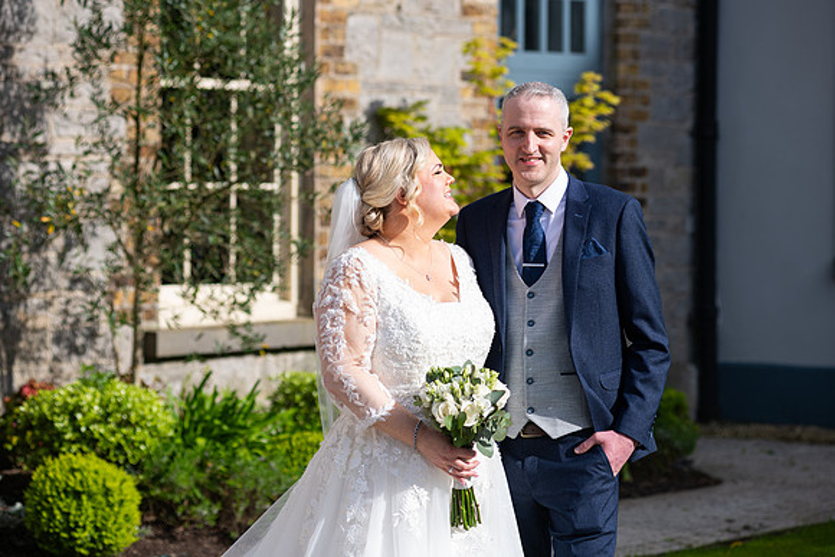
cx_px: 418
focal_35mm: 112
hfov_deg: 18.3
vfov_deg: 12.2
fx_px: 2598
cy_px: 278
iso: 80
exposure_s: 1/500
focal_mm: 112
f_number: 3.5
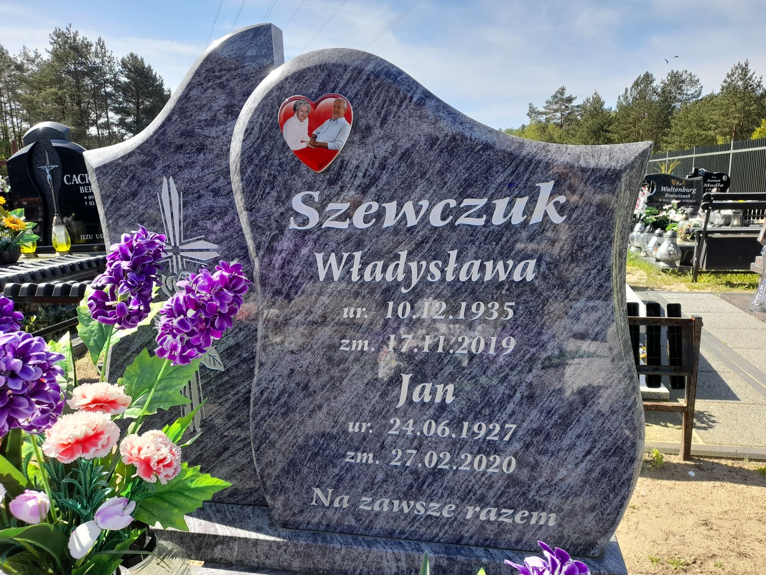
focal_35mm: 25
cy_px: 288
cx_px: 383
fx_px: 553
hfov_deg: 69.4
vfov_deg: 54.9
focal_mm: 4.6
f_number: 2
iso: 20
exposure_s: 1/232
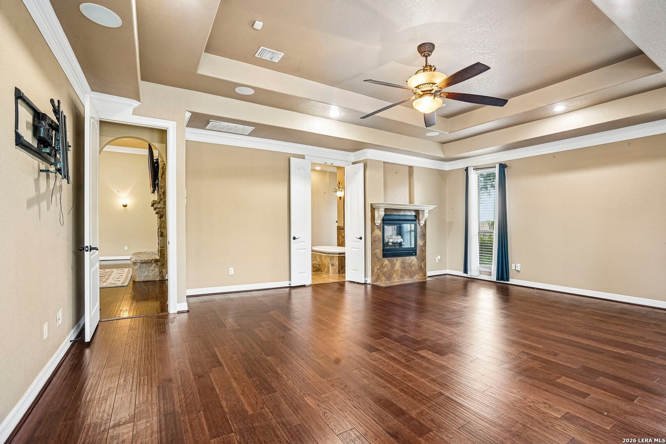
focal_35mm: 16
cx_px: 333
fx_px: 296
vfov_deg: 73.7
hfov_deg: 96.7
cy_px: 222
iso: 400
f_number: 8
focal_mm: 16
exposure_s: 1/8
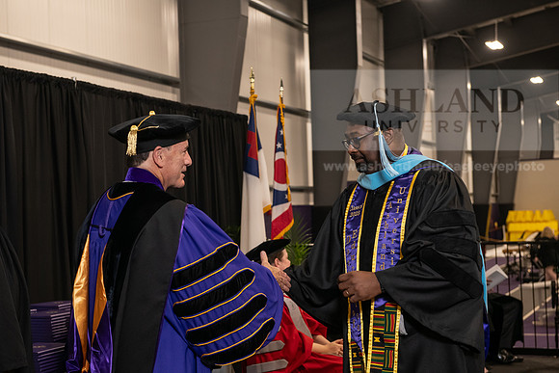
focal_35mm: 62
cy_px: 186
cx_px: 280
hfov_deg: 32.4
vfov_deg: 21.9
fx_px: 963
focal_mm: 62
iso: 2000
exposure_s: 1/125
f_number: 5
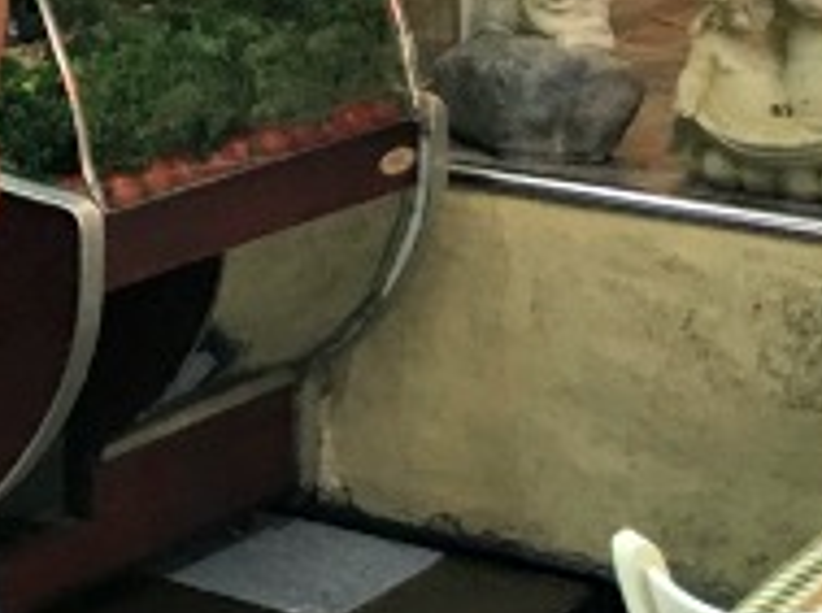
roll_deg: -0.1
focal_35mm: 123
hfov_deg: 14.6
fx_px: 2915
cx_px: -505
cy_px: -470
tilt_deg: +0.8
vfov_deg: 11.2
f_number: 2.2
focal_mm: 4.15
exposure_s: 1/33
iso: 50
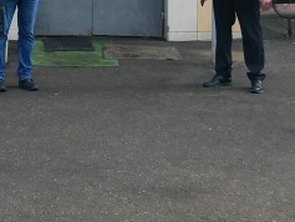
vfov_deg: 11.9
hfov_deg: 16.2
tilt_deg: -1.5
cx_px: 63
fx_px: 1032
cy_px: -61
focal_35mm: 121
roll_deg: -1.2
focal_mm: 3.99
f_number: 1.8
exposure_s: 1/375
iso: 20
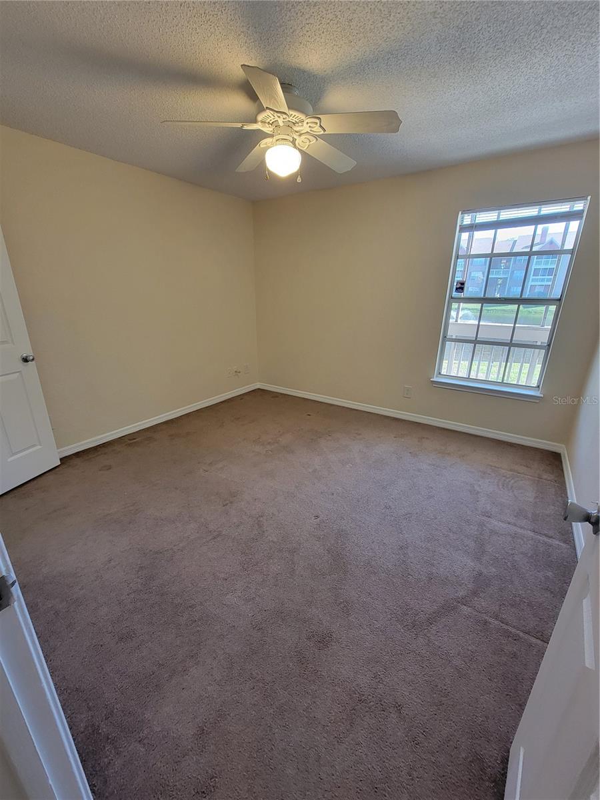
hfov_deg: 89.9
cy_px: 400
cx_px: 300
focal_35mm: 13
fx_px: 300
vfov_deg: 106.2
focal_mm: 2.2
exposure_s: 1/60
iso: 160
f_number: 2.2
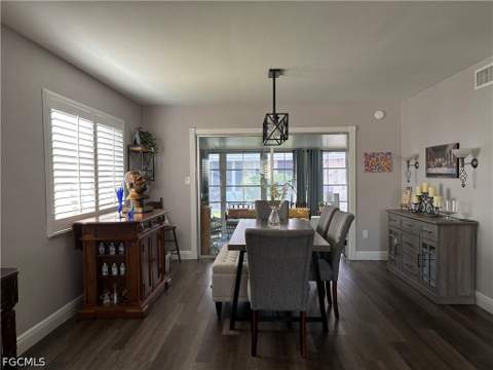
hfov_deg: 67.3
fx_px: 370
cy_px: 185
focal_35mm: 26
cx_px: 246
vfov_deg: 53.1
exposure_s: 1/60
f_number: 1.6
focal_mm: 5.96
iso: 200
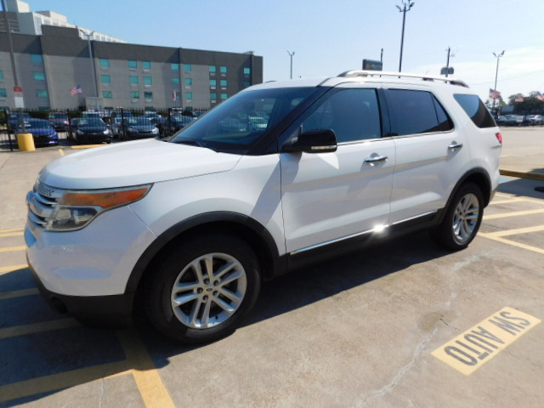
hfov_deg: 73.9
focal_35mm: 23
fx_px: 361
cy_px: 204
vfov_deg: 58.9
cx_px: 272
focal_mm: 4
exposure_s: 1/640
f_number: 6
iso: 125
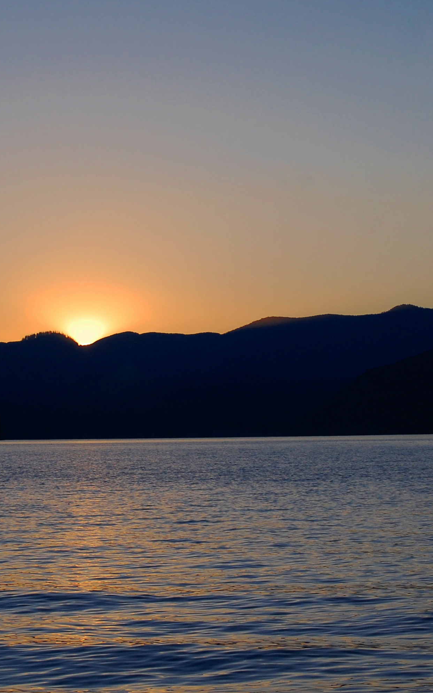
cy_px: 347
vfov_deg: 16.5
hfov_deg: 10.3
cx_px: 95
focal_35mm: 127
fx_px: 2393
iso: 400
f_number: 10
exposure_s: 1/200
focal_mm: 55
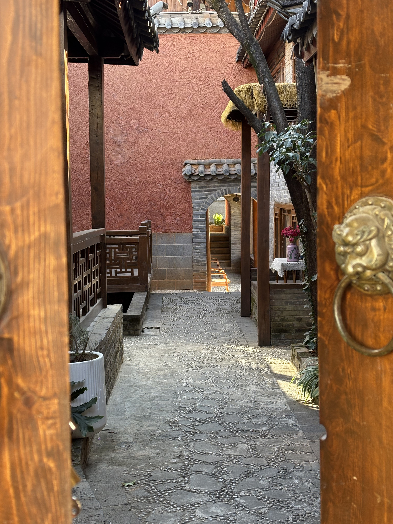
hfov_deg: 28.0
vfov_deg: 36.8
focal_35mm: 52
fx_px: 787
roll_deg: +0.6
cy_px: 262
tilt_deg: -4.4
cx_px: 196
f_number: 1.6
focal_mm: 5.96
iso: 80
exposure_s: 1/131
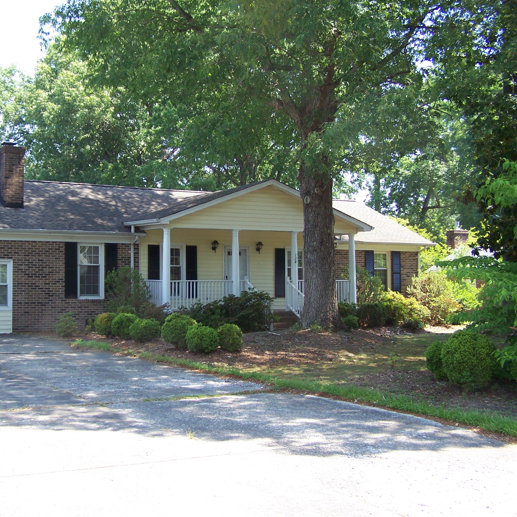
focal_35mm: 47
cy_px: 260
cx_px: 165
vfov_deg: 36.1
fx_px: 794
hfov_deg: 35.6
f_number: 2.8
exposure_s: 1/125
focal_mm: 6.3
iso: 64
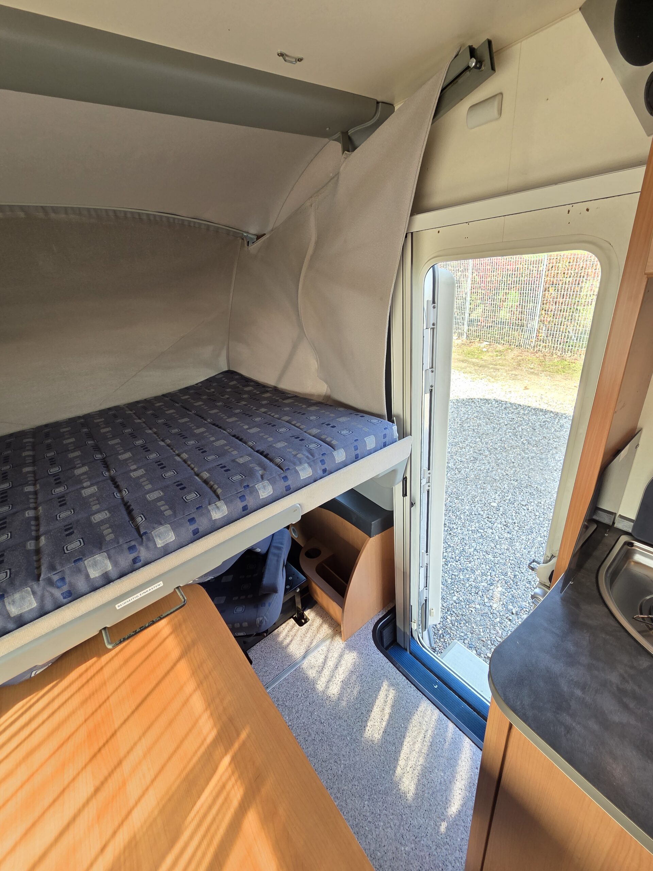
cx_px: 326
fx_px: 327
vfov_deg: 106.2
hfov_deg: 89.9
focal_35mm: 13
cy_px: 436
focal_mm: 2.2
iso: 50
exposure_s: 1/101
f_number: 2.2
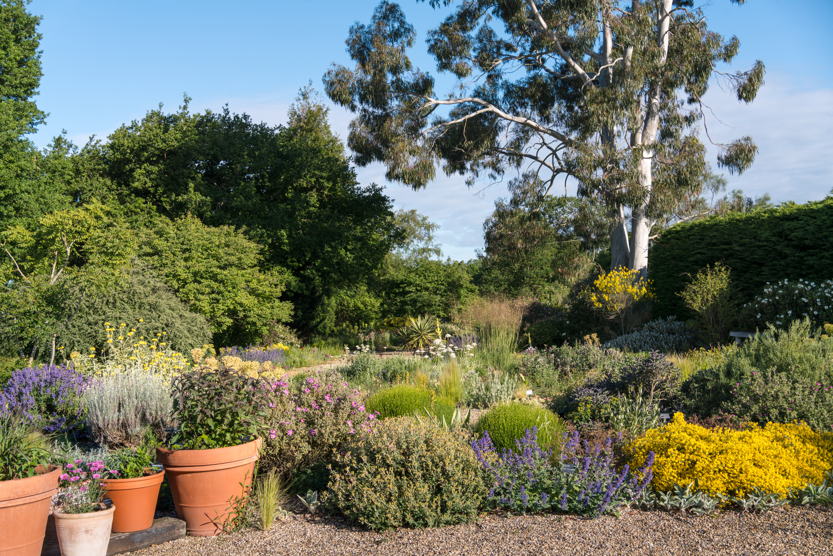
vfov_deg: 37.9
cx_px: 416
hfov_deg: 54.4
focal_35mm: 35
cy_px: 278
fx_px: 810
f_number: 10
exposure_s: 1/200
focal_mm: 35
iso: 125
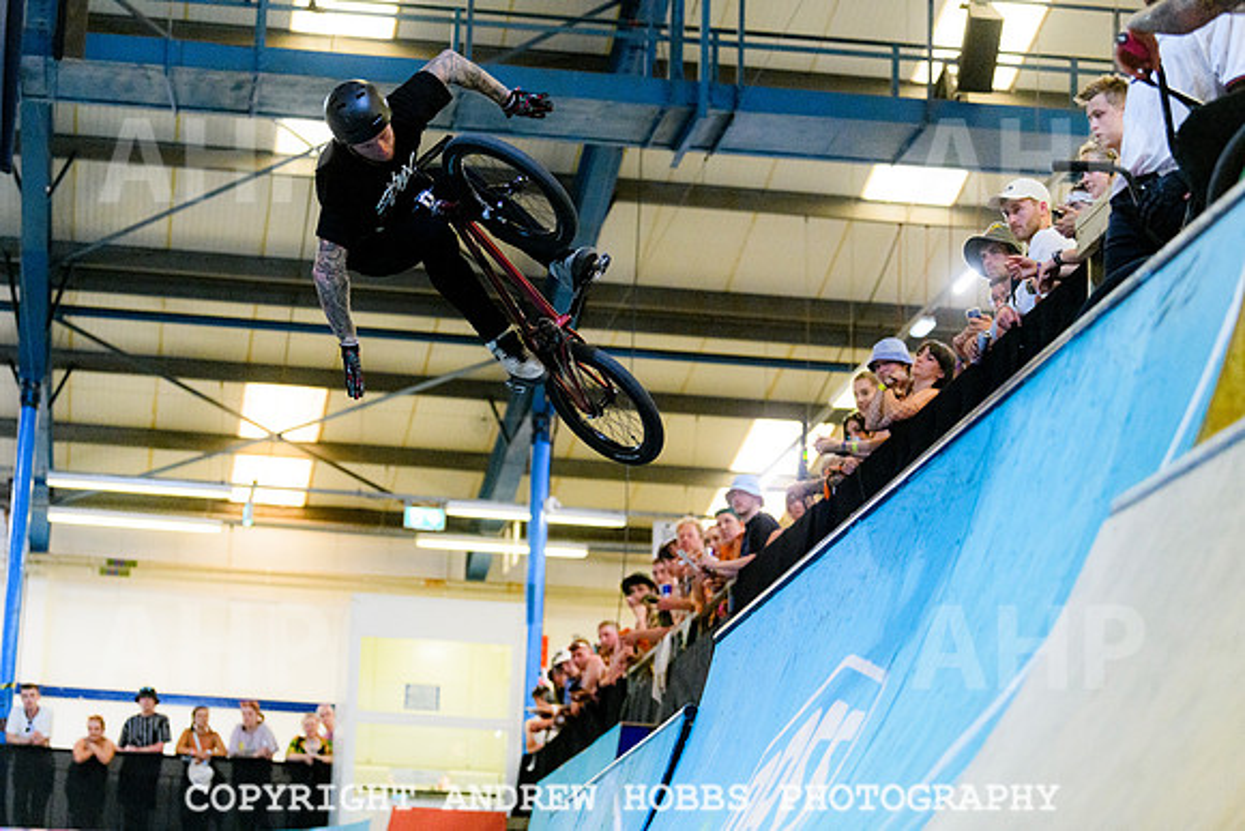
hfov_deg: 21.8
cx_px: 577
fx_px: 3235
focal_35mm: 94
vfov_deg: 14.6
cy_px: 385
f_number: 2.8
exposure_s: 1/800
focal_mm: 86
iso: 4000
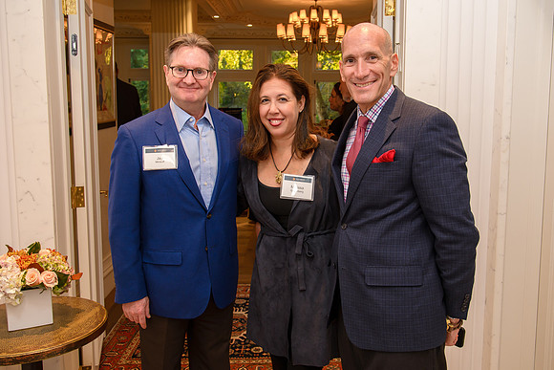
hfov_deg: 51.4
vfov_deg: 35.7
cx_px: 302
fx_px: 574
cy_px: 170
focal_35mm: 37
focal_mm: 34
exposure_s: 1/60
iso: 800
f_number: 5.6
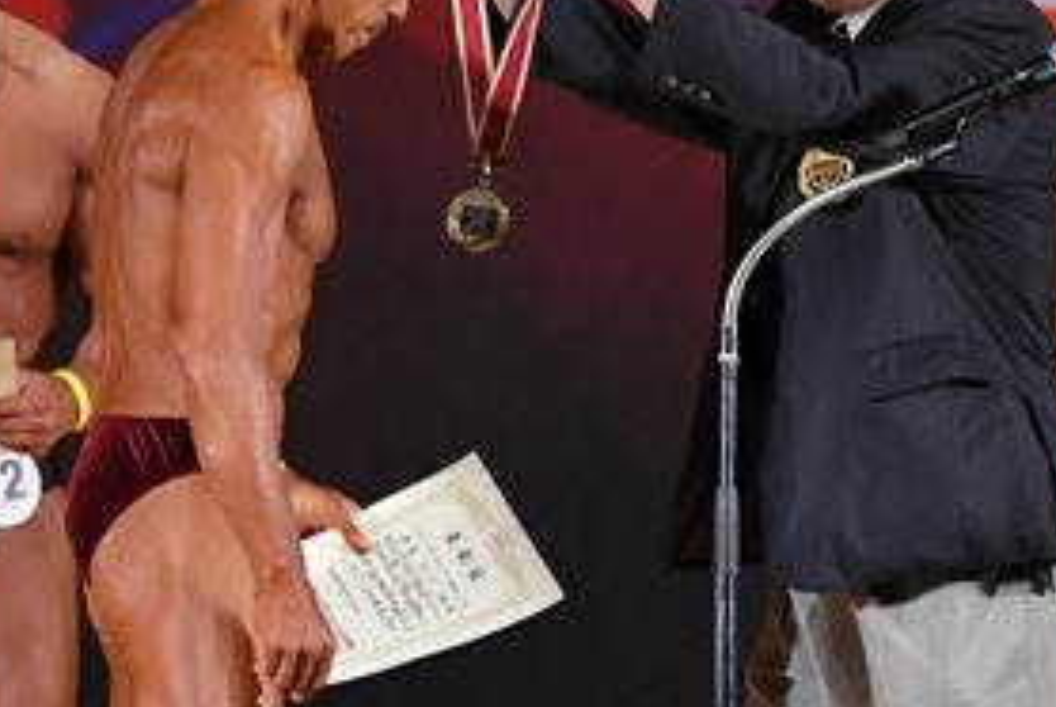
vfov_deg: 2.2
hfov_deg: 3.3
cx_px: 632
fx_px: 18382
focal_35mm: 626
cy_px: 509
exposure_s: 1/400
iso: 3200
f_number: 5.6
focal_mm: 150
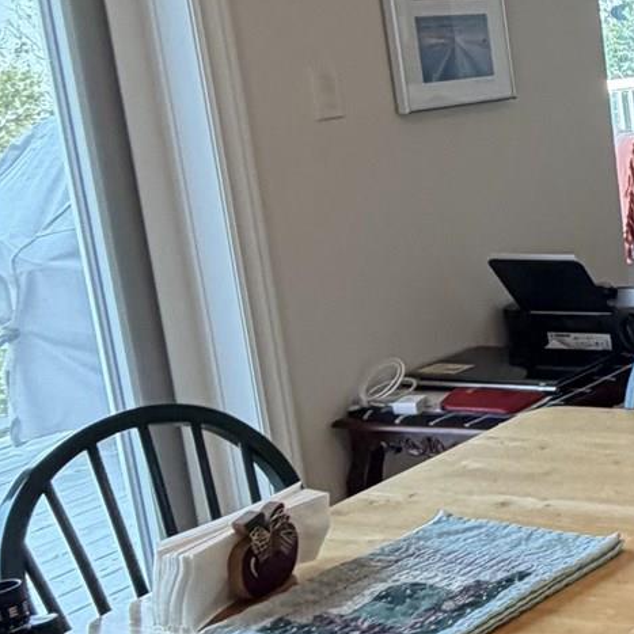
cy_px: 234
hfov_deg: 19.9
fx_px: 1264
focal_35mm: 61
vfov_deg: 28.0
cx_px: 1161
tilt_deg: -11.3
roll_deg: +1.9
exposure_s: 1/120
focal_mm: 2.22
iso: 200
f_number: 2.2
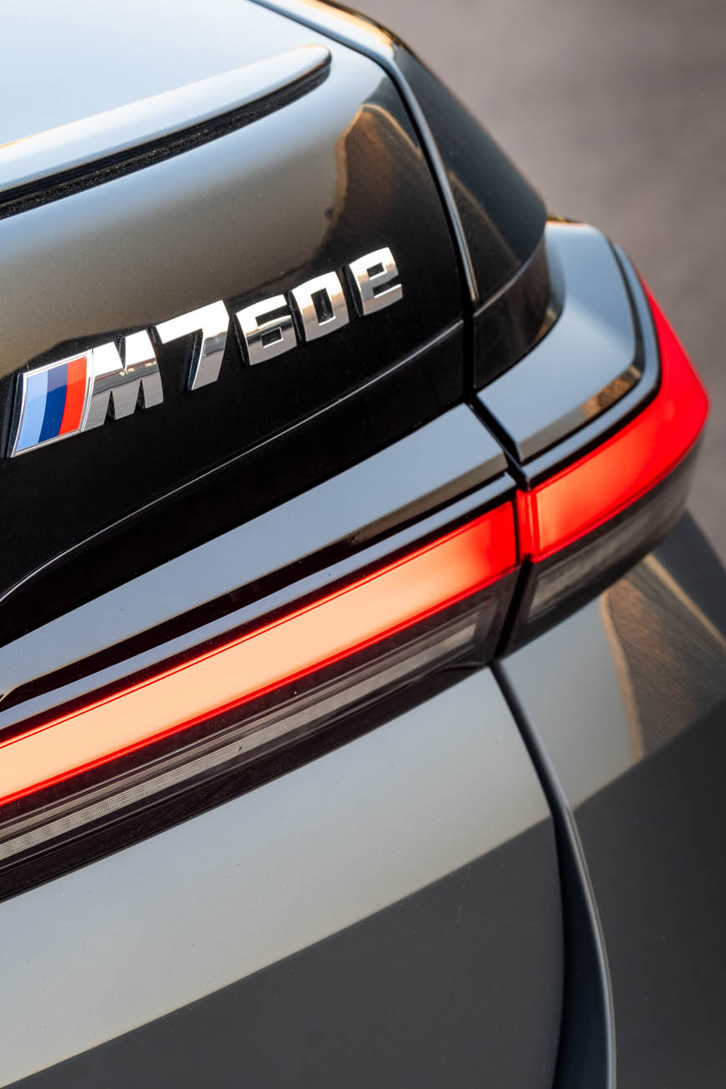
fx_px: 6050
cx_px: 263
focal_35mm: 200
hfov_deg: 6.9
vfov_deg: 10.3
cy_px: 789
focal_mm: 112
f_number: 8
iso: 100
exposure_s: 1/2.5
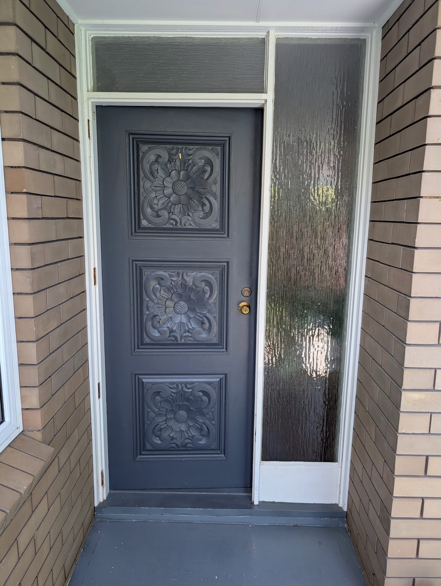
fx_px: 407
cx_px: 220
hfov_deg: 56.9
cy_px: 293
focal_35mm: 24
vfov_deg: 71.5
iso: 32
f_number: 1.68
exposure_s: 1/69.3
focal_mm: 6.9
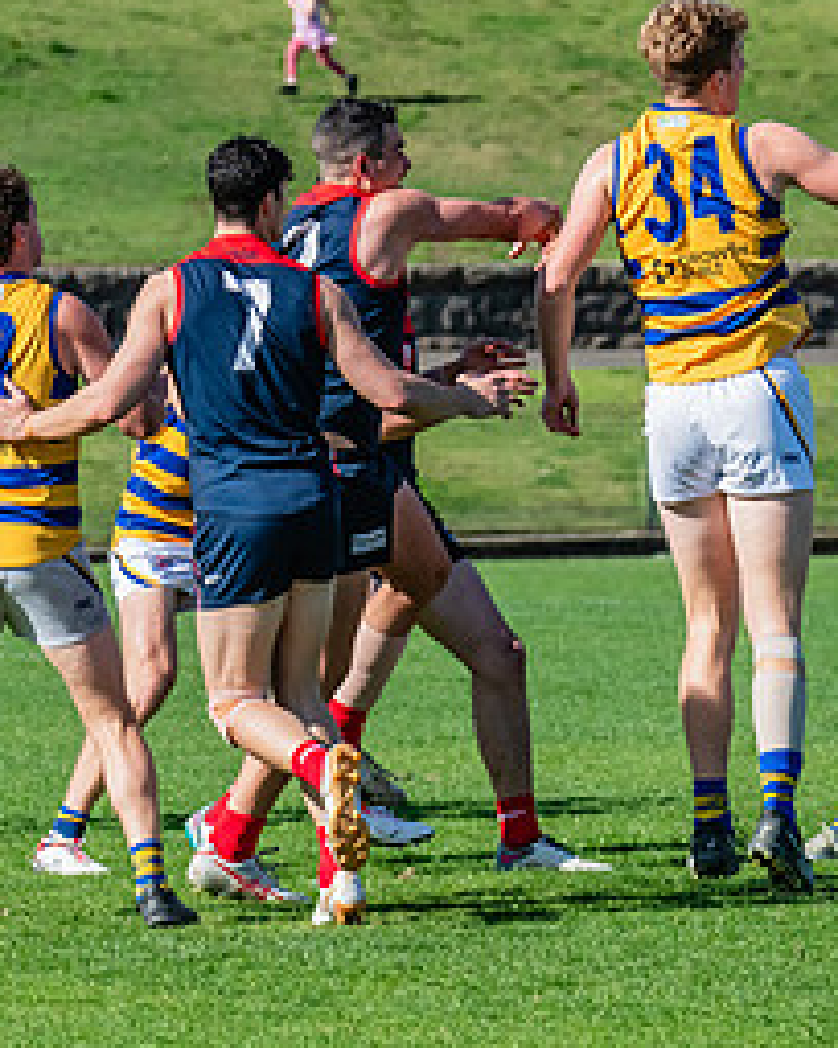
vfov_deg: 3.3
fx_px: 18353
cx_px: 891
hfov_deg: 2.6
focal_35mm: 592
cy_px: 407
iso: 800
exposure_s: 1/1600
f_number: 9
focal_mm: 220
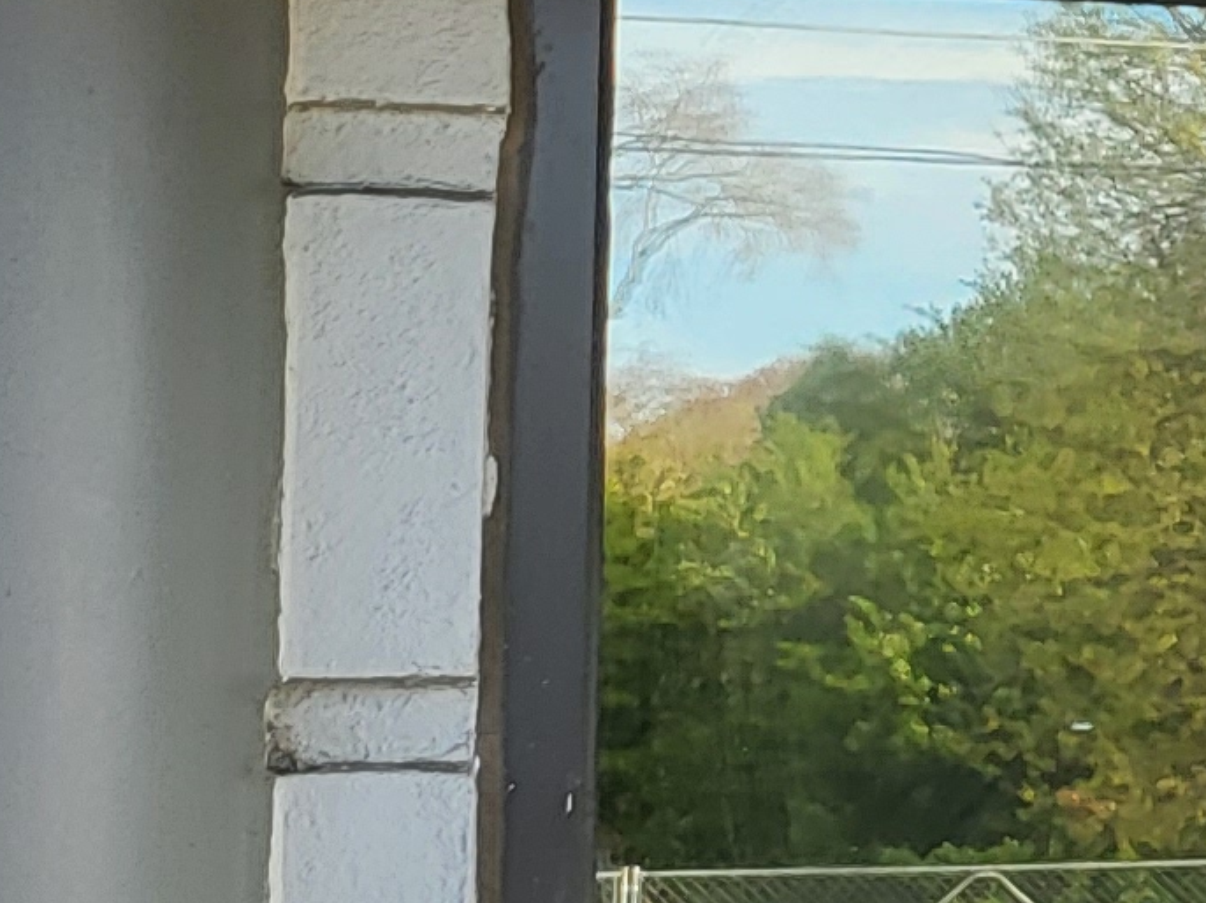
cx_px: 3351
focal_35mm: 140
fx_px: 4876
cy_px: 279
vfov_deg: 10.6
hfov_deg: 10.8
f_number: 1.8
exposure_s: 1/228
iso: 40
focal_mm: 5
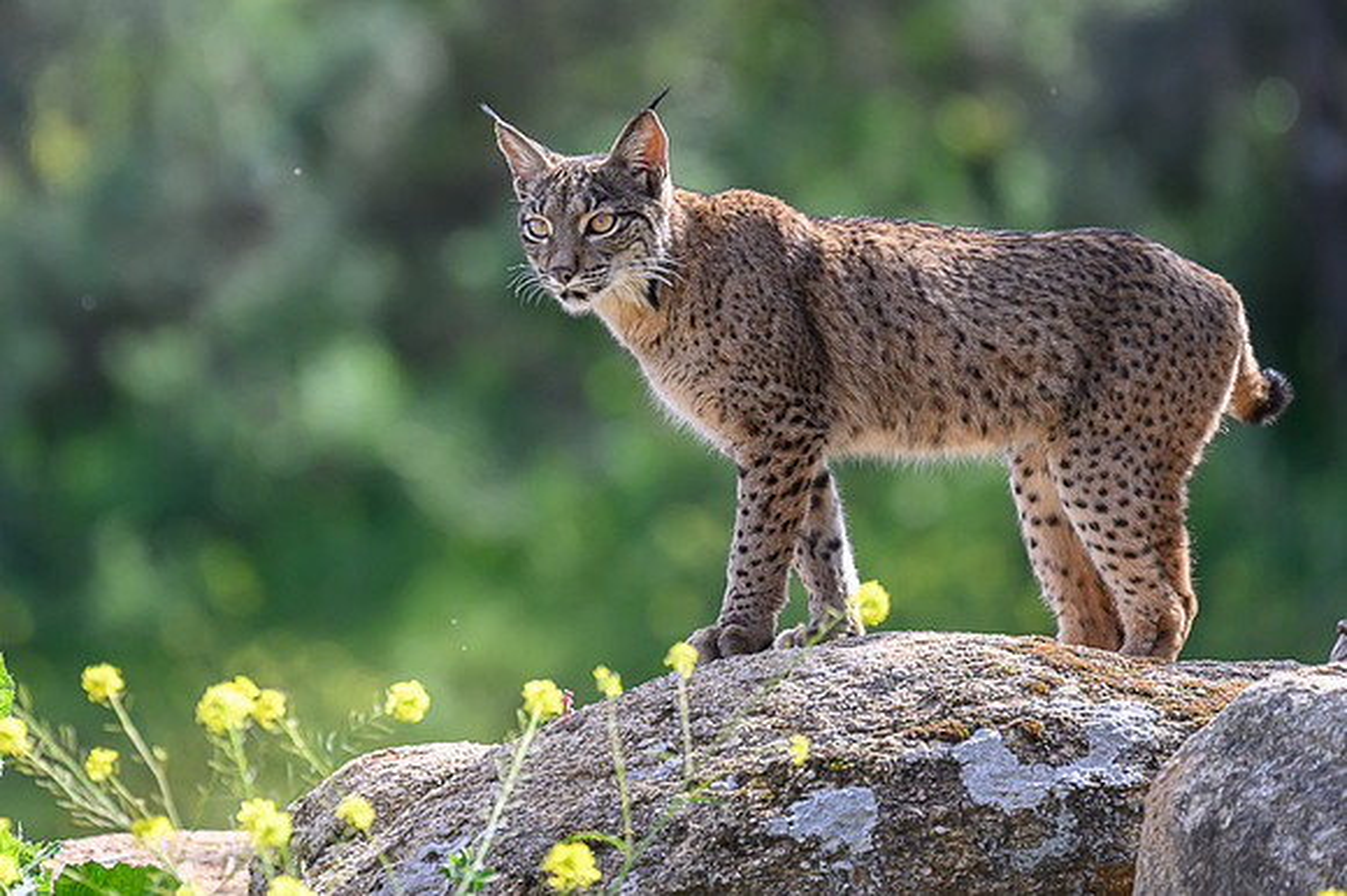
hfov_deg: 3.2
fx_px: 24409
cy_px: 247
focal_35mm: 653
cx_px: 551
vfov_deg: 2.1
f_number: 5.6
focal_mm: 400
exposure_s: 1/2000
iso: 1800
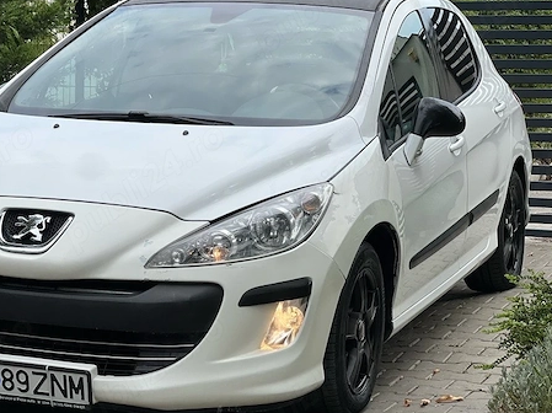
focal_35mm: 103
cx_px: 193
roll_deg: -0.6
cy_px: 192
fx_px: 1641
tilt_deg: -4.7
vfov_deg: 14.3
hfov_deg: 19.0
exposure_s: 1/479
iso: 32
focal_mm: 9
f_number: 2.8
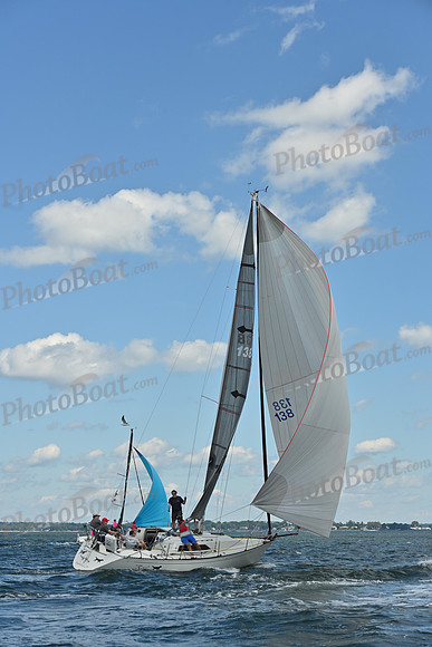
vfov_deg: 28.8
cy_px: 324
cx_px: 216
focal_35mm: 70
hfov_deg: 19.5
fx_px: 1259
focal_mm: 70
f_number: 7.1
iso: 250
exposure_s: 1/1250
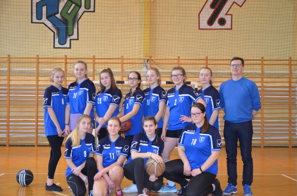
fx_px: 494
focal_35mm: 60
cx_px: 148
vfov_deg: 22.5
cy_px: 98
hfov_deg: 33.5
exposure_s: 1/60
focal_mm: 40
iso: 1250
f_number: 4.5
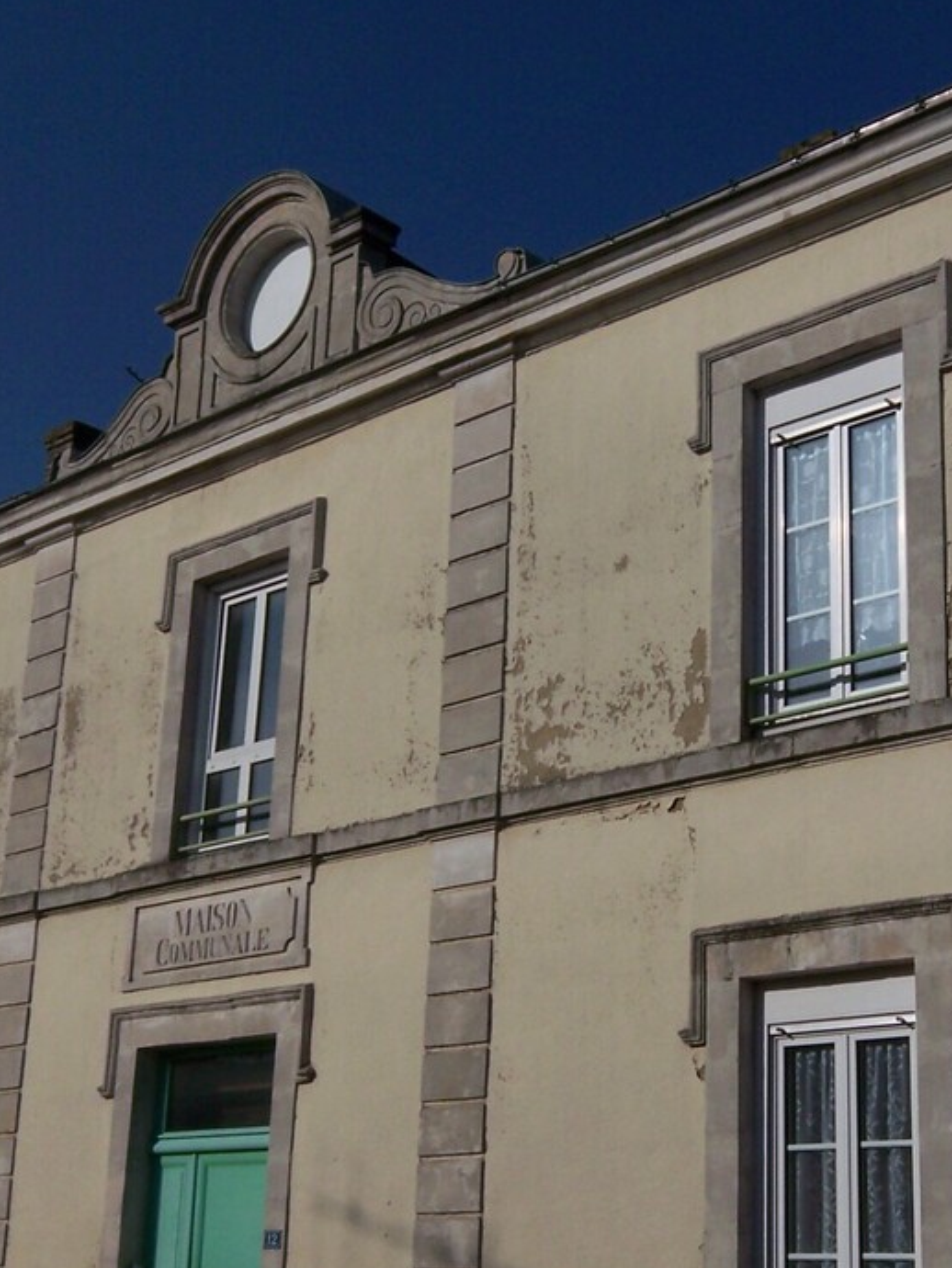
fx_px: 1759
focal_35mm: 48
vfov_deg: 39.5
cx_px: 757
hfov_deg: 29.6
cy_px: 752
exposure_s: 1/1000
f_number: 5.6
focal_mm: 3.8
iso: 50
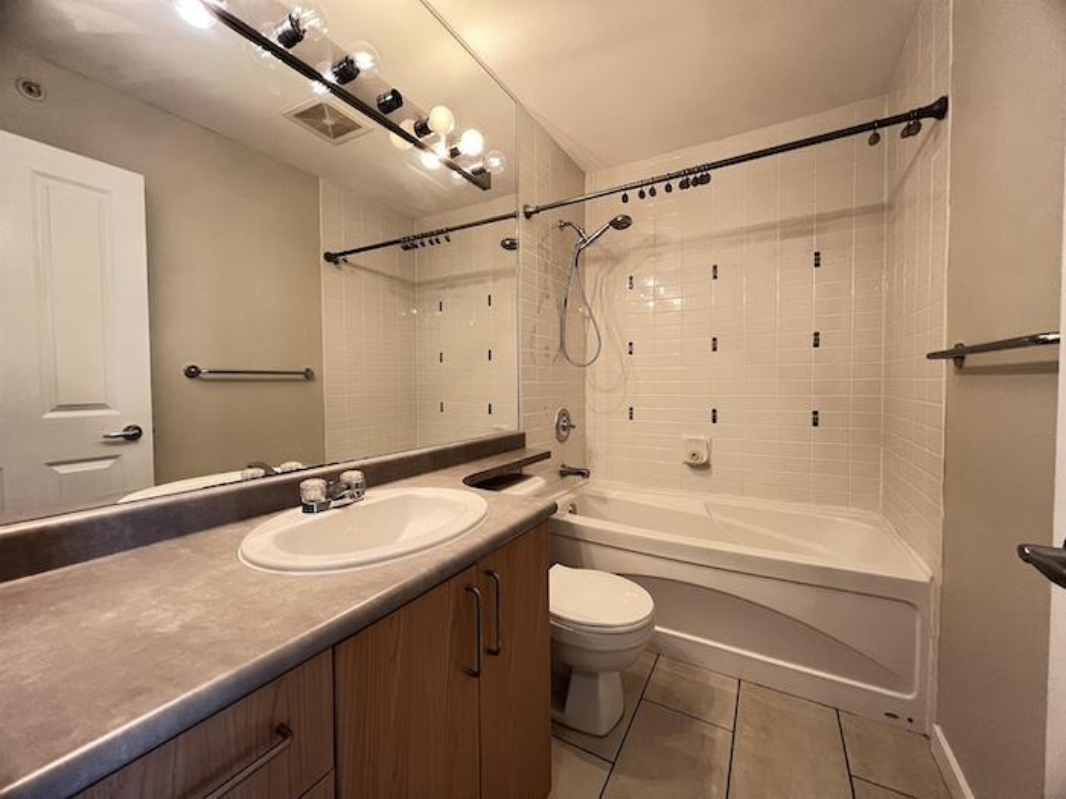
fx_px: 400
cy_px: 400
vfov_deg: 89.9
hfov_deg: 106.2
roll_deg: +0.4
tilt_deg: -2.5
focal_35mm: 13
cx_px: 533
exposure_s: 1/60
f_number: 1.8
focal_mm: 1.57
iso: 500
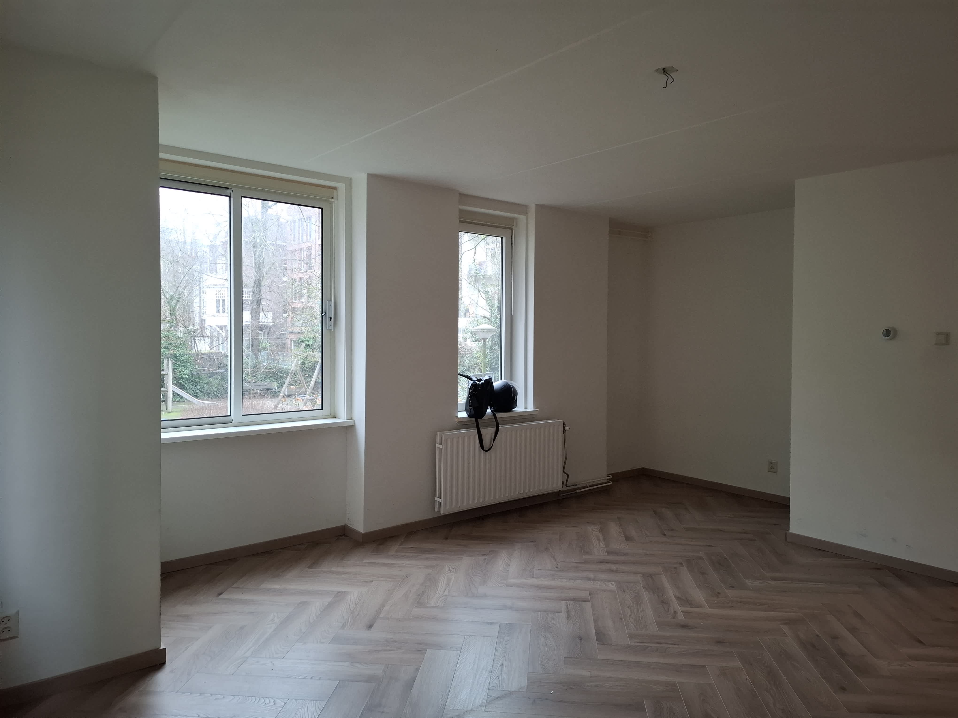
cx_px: 479
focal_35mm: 23
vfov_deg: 58.9
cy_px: 359
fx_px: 637
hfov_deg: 73.9
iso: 250
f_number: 1.8
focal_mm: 5.5
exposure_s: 1/120
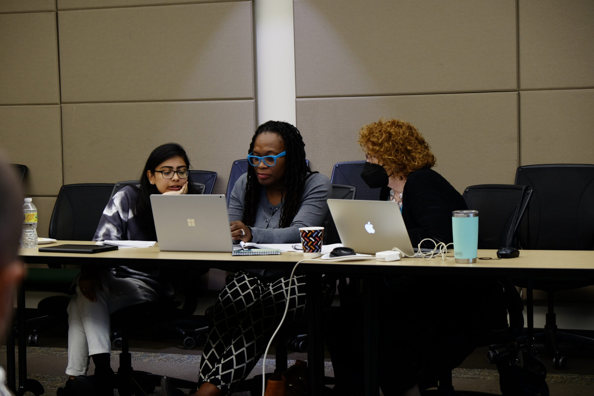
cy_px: 198
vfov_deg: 16.5
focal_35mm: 83
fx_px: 1369
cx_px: 297
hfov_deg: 24.5
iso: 800
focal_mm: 55
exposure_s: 1/50
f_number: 4.5
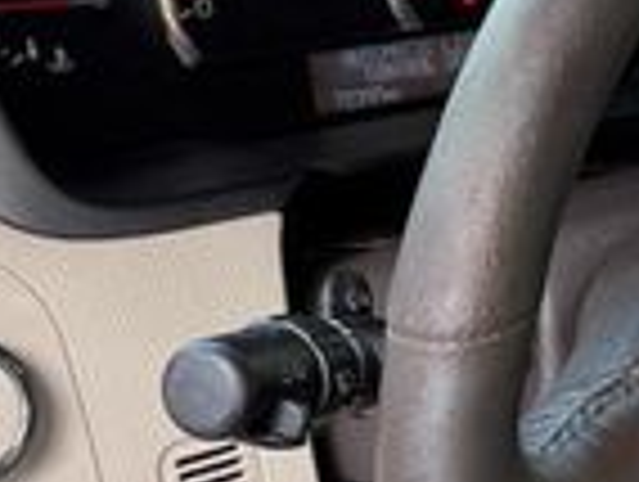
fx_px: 1997
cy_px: 410
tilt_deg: -31.7
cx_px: 860
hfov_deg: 17.0
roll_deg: -10.4
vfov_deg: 13.7
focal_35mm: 108
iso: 100
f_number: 1.78
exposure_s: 1/167
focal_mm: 6.76
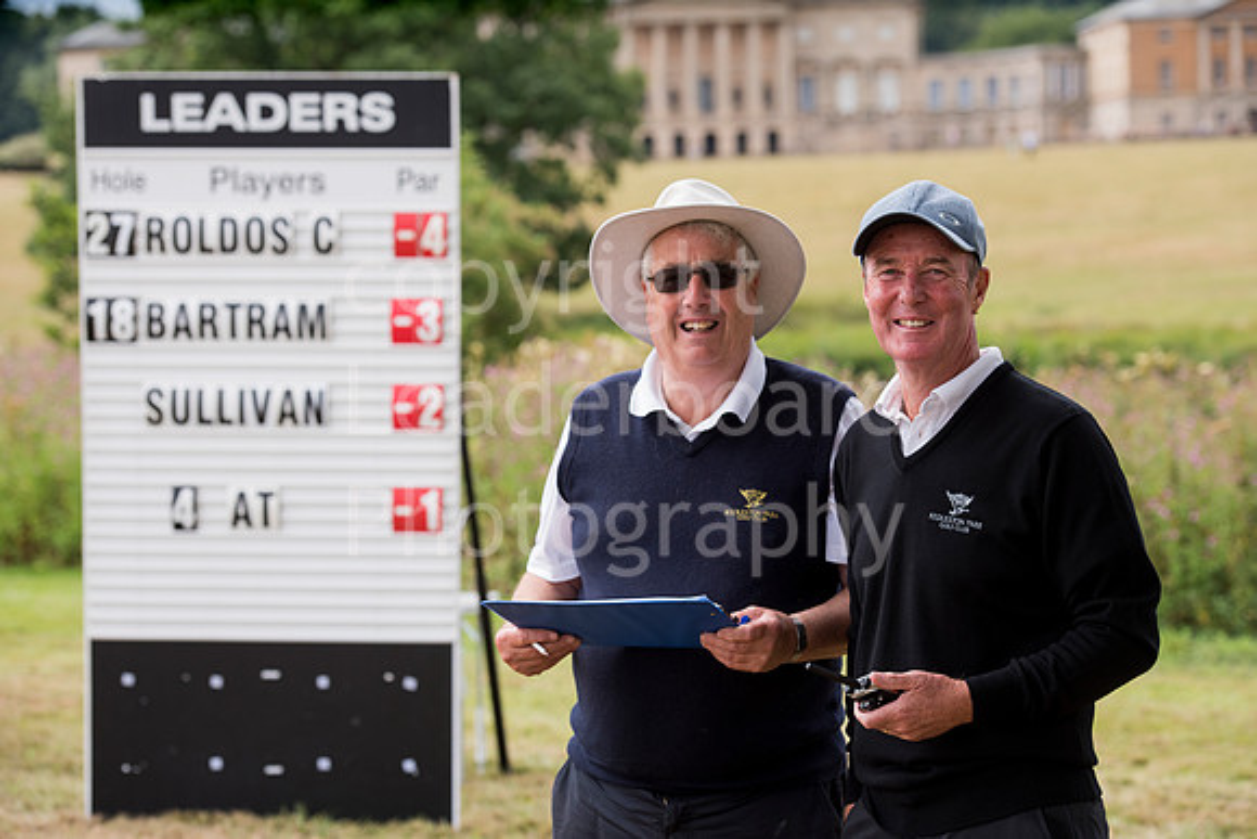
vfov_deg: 13.7
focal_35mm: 100
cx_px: 628
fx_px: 3492
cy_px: 420
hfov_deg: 20.4
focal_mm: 100
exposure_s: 1/640
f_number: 5
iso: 400
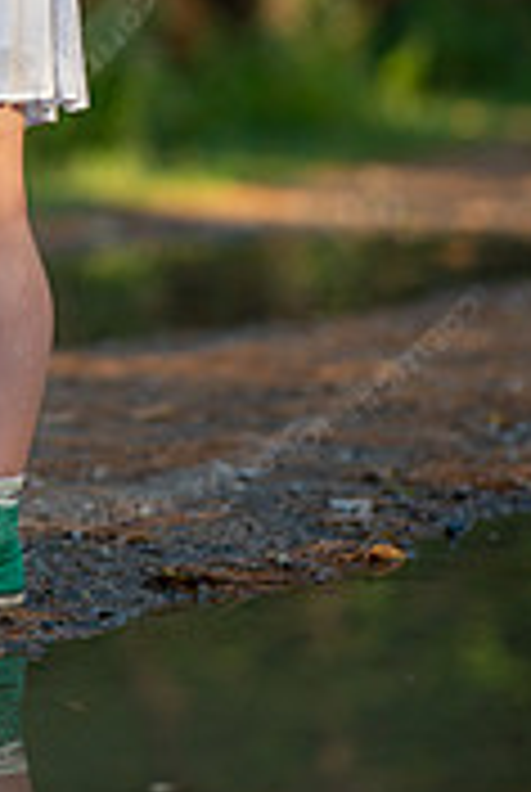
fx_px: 4782
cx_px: -99
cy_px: -40
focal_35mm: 217
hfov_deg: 6.3
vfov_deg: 9.4
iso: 160
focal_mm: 85
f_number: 1.2
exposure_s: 1/1000
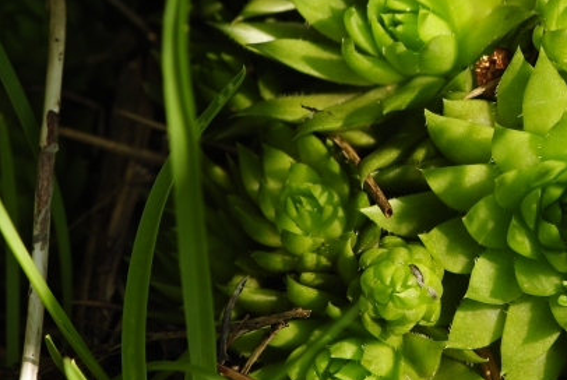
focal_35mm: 251
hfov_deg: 8.2
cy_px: 169
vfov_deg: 5.5
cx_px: 547
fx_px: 3959
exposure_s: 1/160
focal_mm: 85
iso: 100
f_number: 7.1
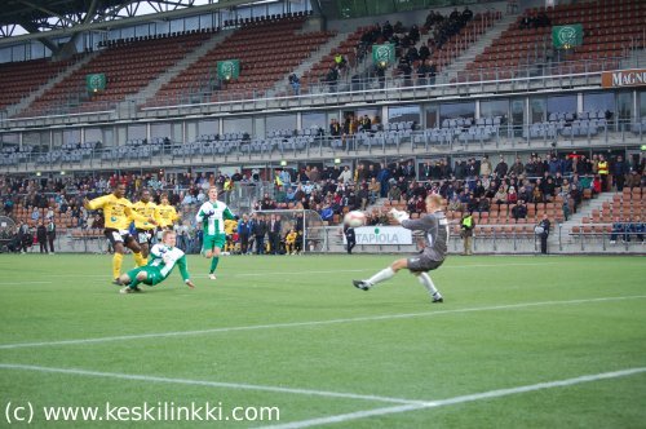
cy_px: 214
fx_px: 1478
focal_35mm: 82
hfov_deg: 24.6
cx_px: 323
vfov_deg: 16.5
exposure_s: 1/200
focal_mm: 55
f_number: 4
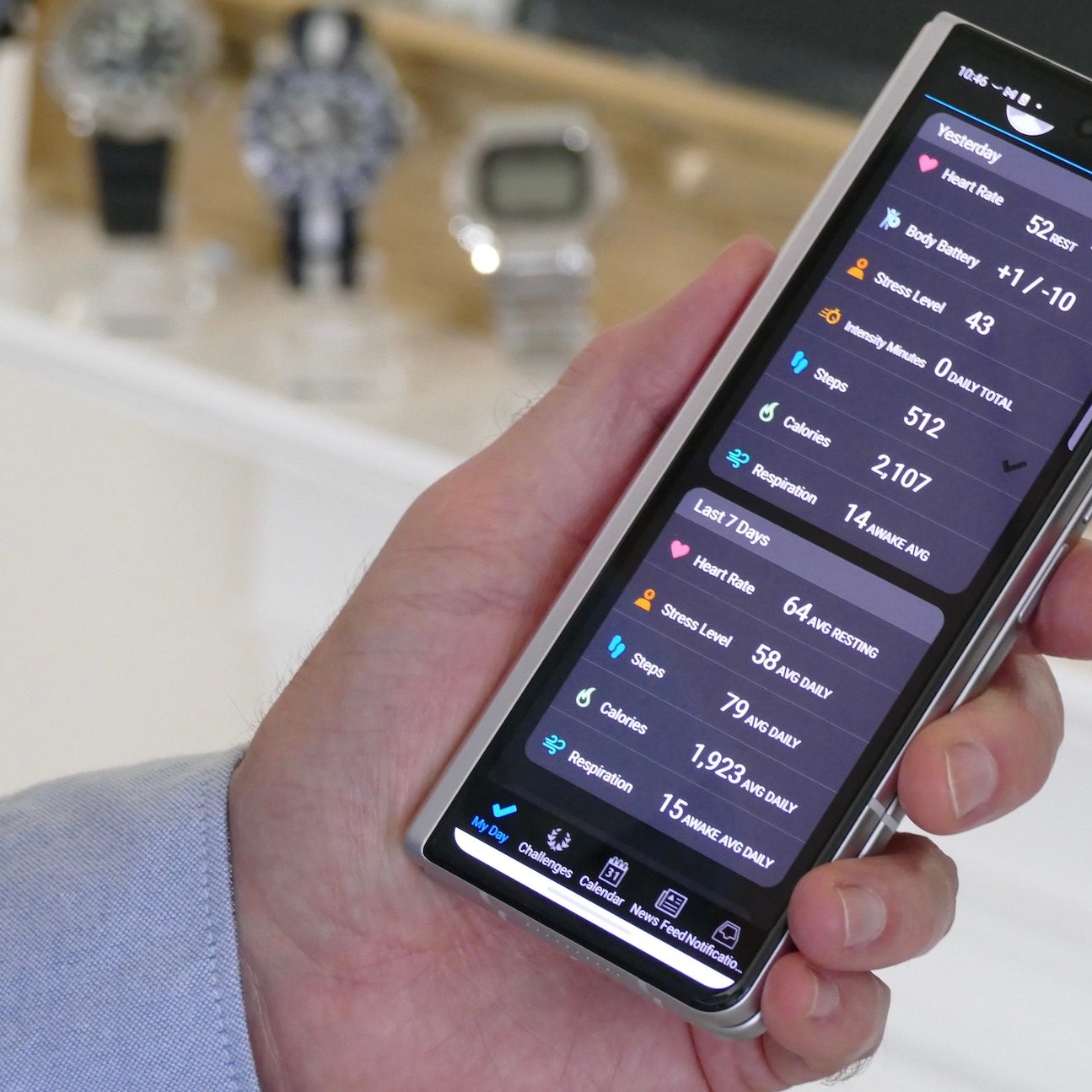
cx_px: 742
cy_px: 535
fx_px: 6745
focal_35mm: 189
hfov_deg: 9.2
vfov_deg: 9.3
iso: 1600
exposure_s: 1/30
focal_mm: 52.4
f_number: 4.5
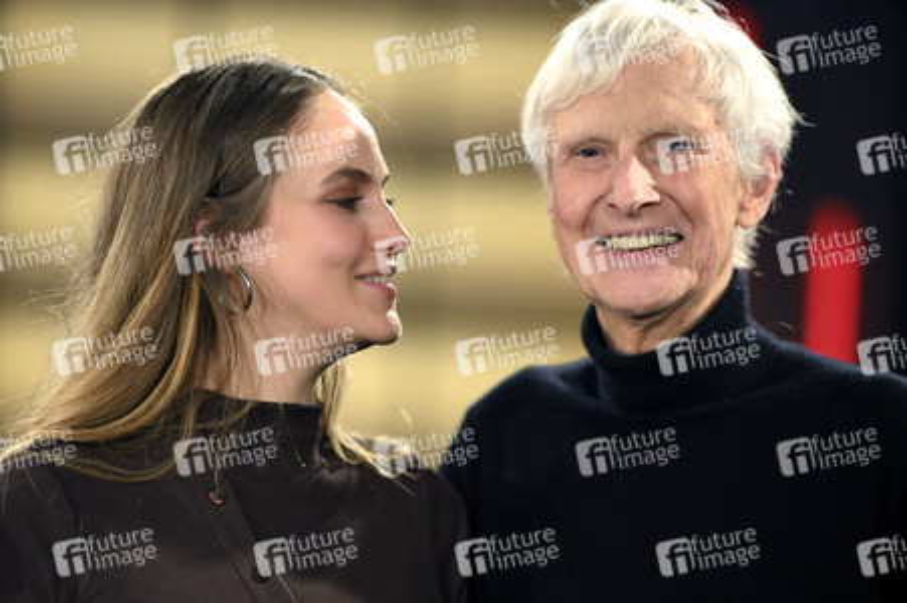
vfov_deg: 10.1
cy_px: 302
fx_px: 3399
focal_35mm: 135
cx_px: 454
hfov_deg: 15.2
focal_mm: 135
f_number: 2
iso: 1000
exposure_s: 1/250
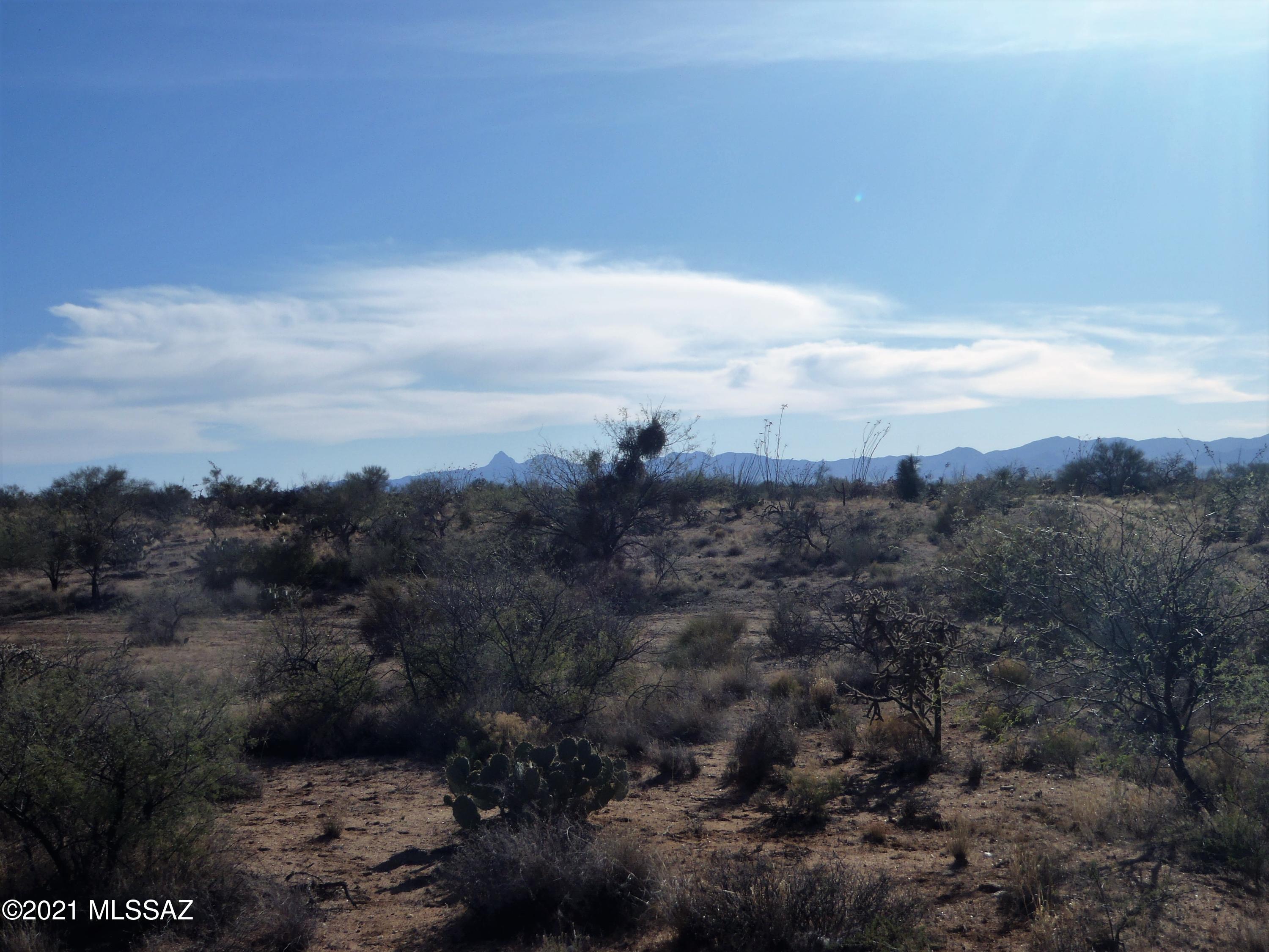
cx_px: 634
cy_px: 476
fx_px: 1320
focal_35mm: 36
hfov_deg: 51.4
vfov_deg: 39.7
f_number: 5
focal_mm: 6.53
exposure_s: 1/640
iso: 64
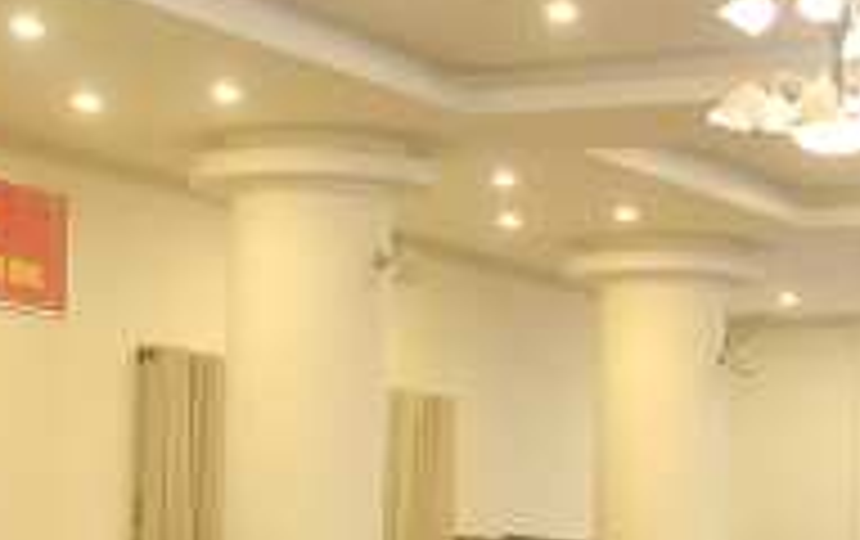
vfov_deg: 9.5
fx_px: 3203
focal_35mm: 136
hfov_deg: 15.3
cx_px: 455
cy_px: 724
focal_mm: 31
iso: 400
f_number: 4.2
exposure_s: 1/13
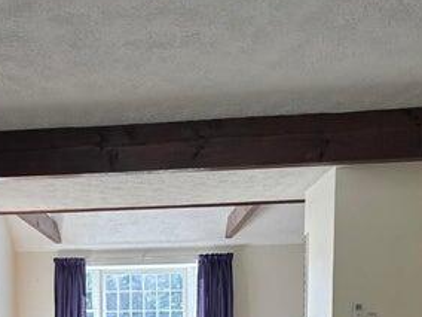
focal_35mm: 39
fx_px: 475
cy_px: 362
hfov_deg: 46.4
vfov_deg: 31.9
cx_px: 114
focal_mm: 2.2
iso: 320
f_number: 1.9
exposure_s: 1/359
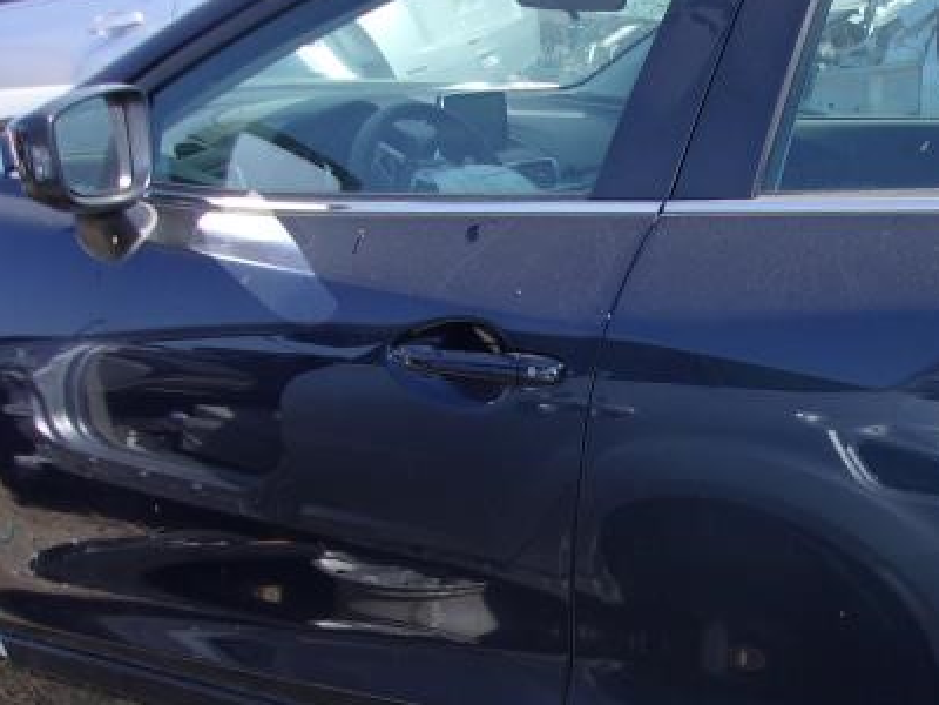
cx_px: 859
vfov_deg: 27.0
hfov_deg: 33.5
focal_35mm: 54
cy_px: 338
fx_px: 1465
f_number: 3
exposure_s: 1/340
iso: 80
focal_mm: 4.9
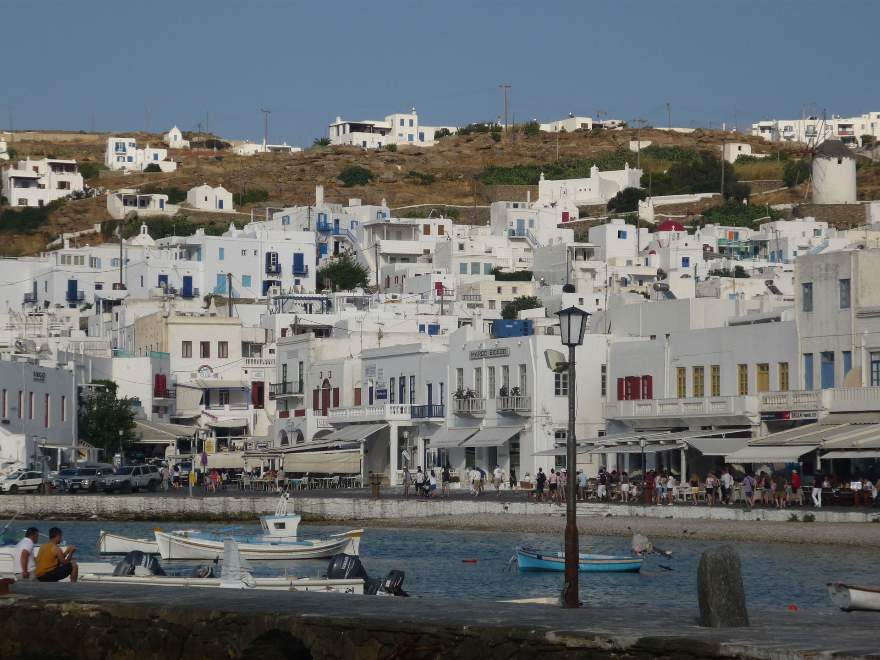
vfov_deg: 14.8
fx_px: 2542
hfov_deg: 19.6
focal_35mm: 100
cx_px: 440
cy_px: 330
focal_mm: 16.5
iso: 100
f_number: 5.1
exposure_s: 1/800
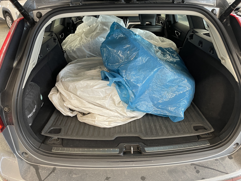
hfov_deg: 67.3
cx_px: 120
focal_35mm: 26
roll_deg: +1.1
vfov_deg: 53.1
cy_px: 90
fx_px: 181
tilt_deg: -28.0
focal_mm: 4.2
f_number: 1.6
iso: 125
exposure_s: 1/50
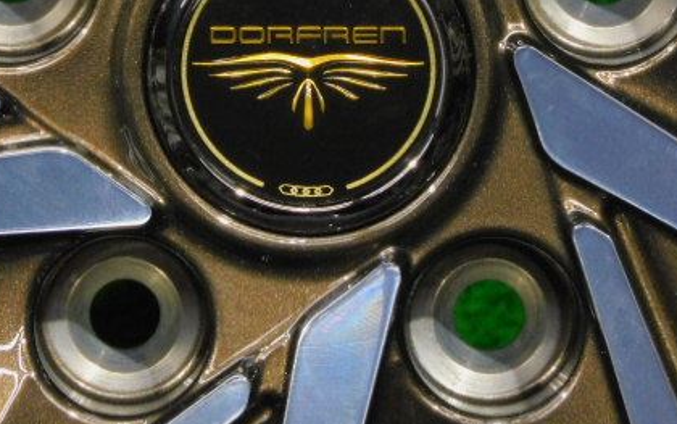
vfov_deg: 1.8
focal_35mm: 726
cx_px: 314
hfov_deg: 2.9
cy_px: 48
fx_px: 13402
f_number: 5.6
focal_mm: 80.6
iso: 800
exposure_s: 1/50
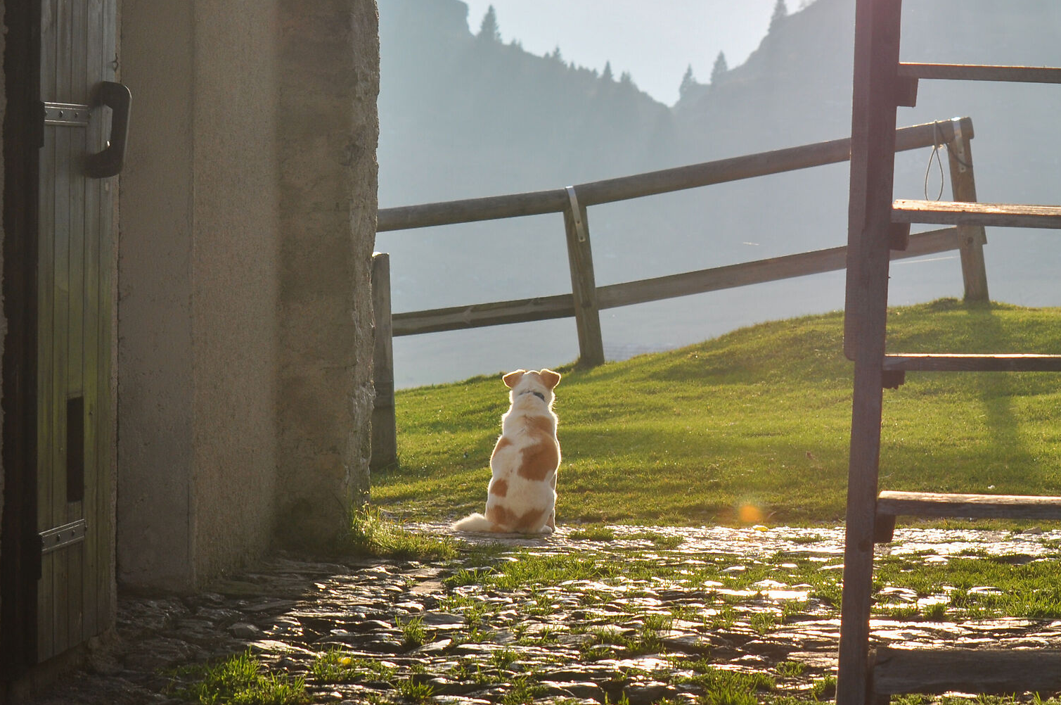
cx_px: 783
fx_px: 4915
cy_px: 165
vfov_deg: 8.2
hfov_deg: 12.3
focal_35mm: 167
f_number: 8
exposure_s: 1/250
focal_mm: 70
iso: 200
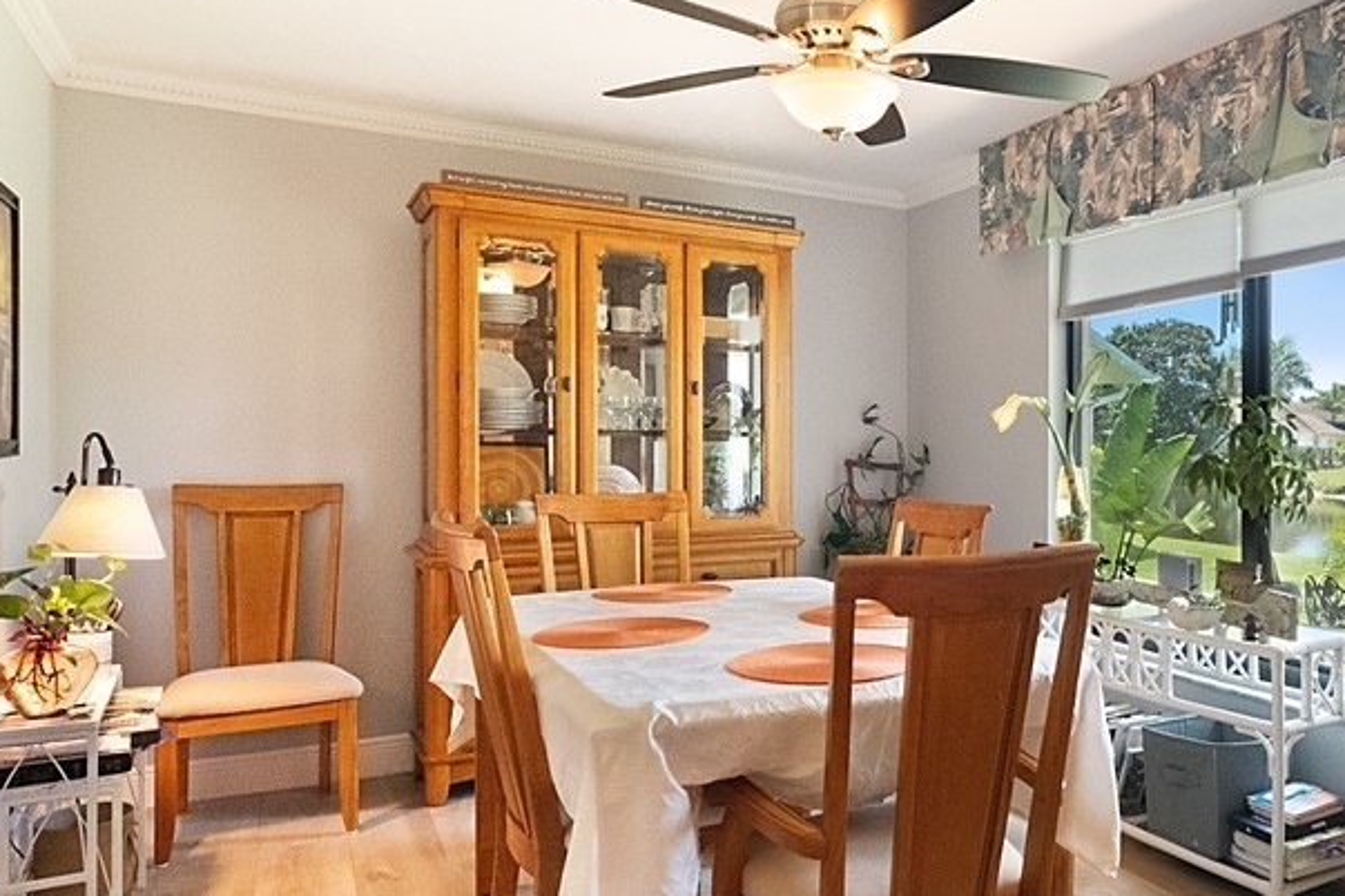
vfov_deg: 47.9
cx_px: 999
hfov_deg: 63.7
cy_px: 437
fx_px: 1009
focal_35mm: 27
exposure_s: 1/100
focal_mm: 10
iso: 6400
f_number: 5
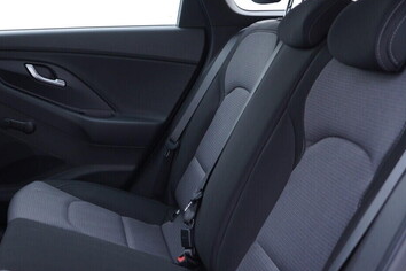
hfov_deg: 34.7
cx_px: 93
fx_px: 632
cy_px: 98
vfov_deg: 24.1
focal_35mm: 56
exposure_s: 1/40
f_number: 2.8
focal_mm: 24
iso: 200
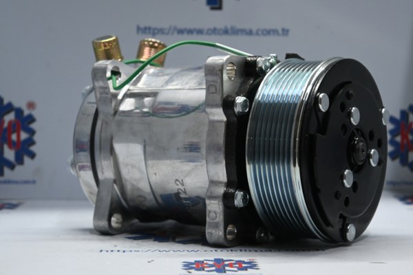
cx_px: 206
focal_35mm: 75
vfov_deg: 18.2
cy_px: 138
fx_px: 860
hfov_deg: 27.0
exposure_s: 1/80
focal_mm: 50
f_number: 6.3
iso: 1600
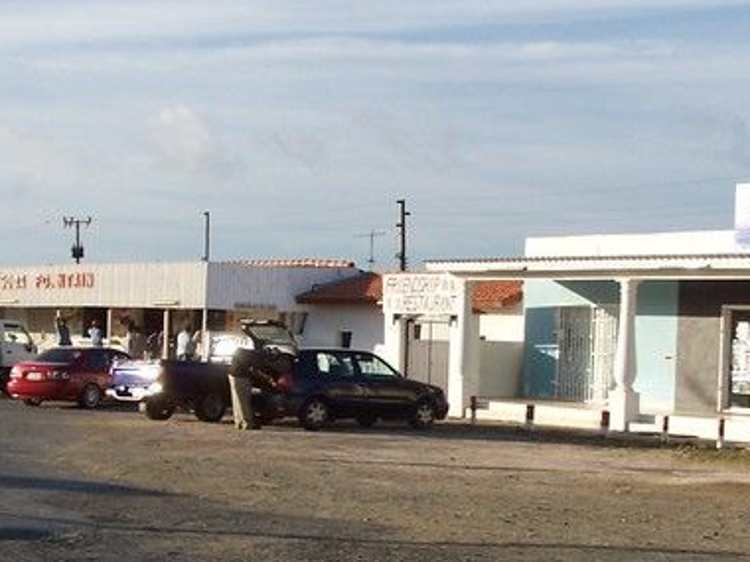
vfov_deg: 18.4
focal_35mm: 80
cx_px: 416
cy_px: 373
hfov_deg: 24.4
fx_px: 1733
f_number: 4
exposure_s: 1/500
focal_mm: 6.3
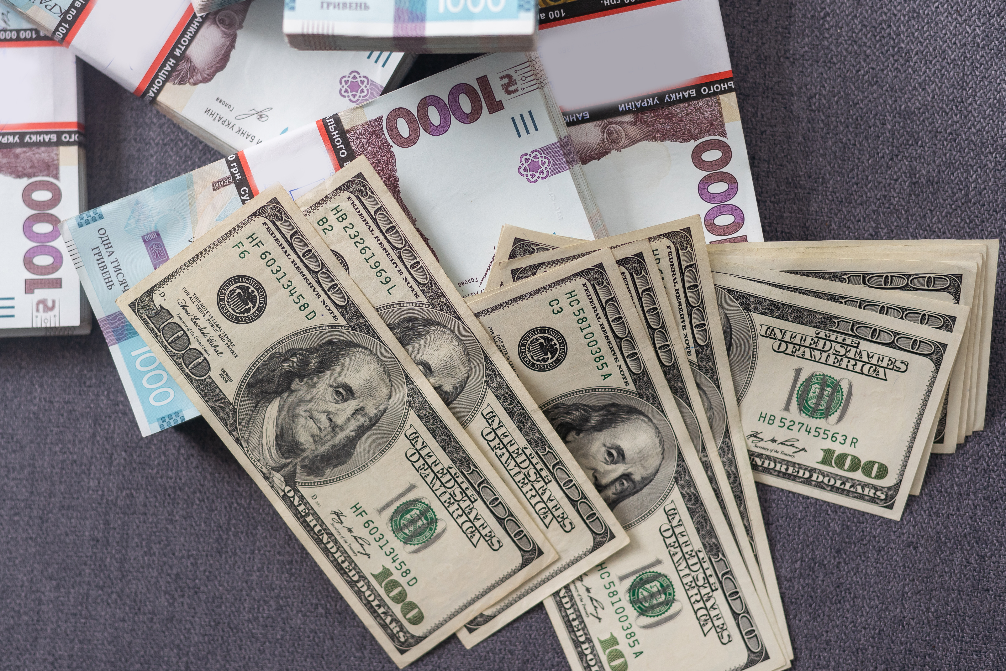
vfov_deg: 21.9
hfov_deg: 32.3
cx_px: 431
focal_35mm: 62
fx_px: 1732
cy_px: 318
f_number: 2.8
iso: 200
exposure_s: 1/100
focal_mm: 50
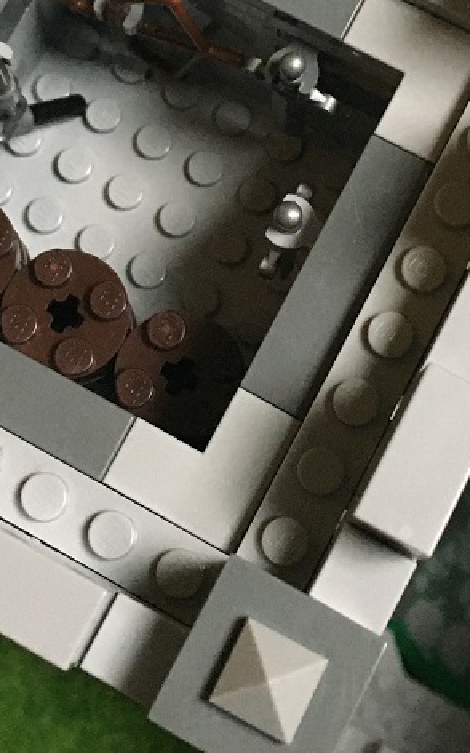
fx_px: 1621
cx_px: 195
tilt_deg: -72.4
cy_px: 91
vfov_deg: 25.4
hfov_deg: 16.5
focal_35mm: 79
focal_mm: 4.15
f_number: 2.2
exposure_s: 1/25
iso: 200
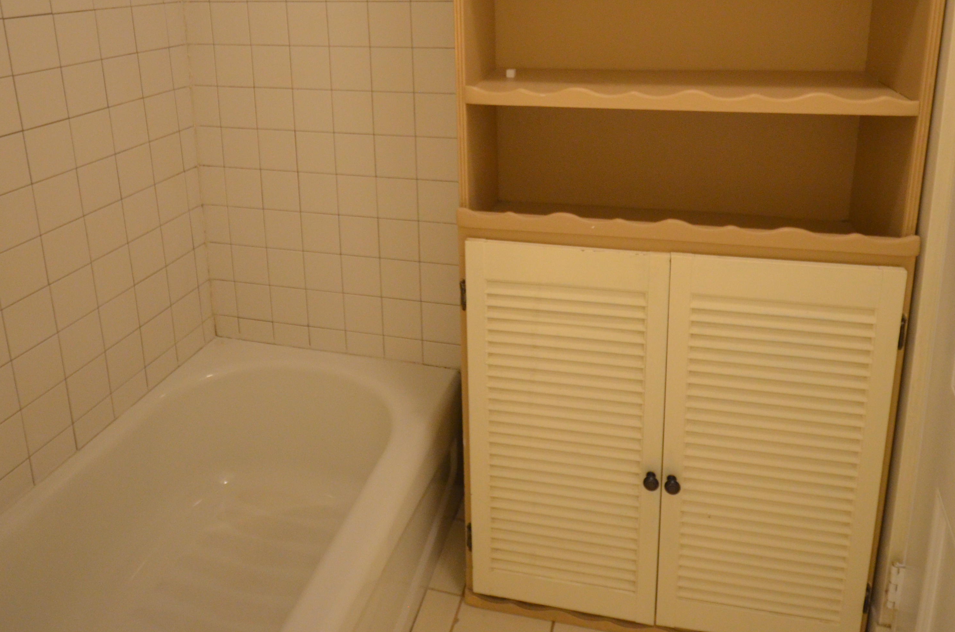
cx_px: 479
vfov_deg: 47.9
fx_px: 662
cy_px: 117
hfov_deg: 71.6
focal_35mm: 25
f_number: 4.5
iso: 1250
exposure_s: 1/30
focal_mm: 10
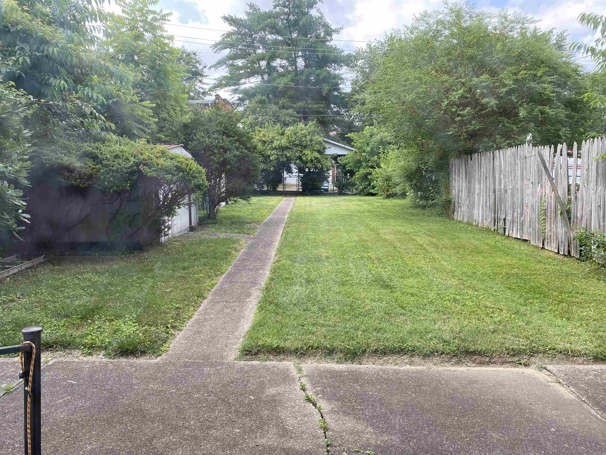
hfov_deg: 67.3
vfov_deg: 53.1
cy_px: 228
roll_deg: -0.5
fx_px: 455
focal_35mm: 26
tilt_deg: -4.8
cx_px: 303
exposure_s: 1/343
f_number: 1.8
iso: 32
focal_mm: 4.25
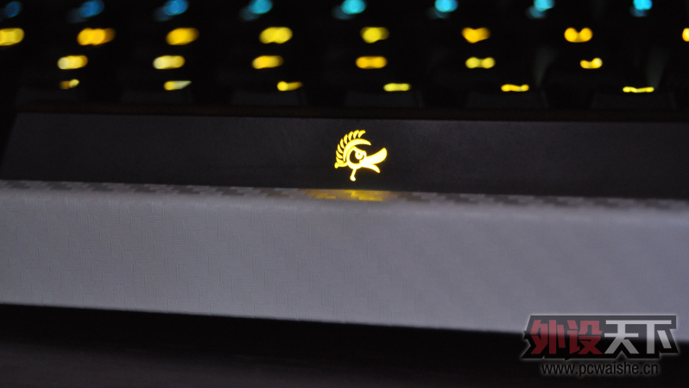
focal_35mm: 87
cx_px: 344
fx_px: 1581
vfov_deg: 14.0
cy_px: 164
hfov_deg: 24.6
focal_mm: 55
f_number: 5.6
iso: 1600
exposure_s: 1/13
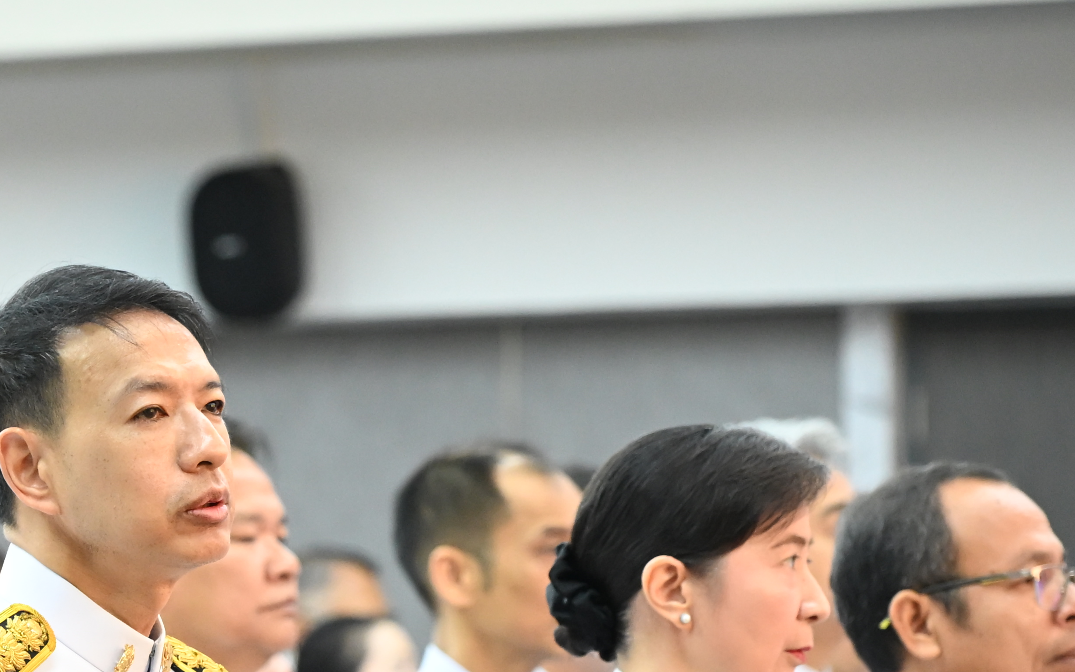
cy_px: 835
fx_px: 8848
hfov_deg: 6.9
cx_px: 48
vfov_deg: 4.3
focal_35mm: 302
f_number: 4
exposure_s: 1/160
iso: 3200
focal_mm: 120
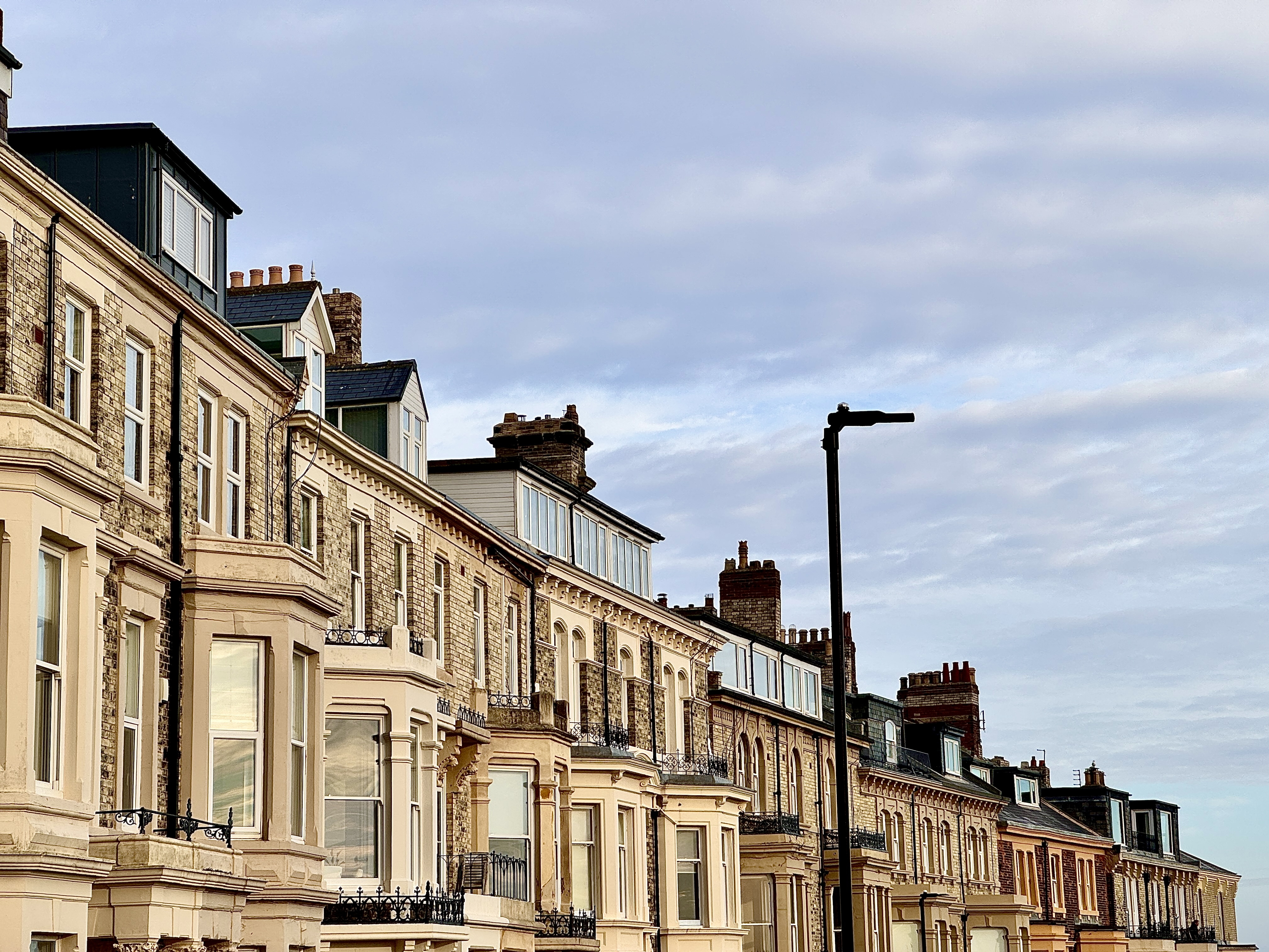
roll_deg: +2.1
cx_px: 634
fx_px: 2823
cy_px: 476
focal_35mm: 77
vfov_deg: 19.1
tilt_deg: +10.2
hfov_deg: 25.3
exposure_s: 1/477
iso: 25
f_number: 2.8
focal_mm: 9
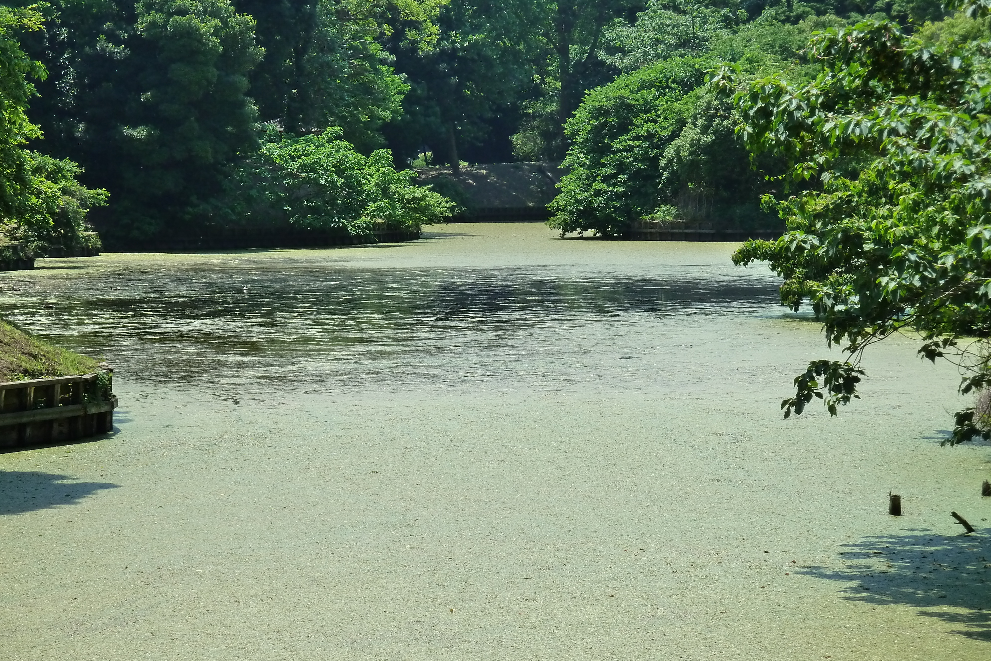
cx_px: 497
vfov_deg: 10.2
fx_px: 3688
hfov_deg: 15.3
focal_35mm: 134
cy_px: 301
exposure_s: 1/400
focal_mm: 21
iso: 200
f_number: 5
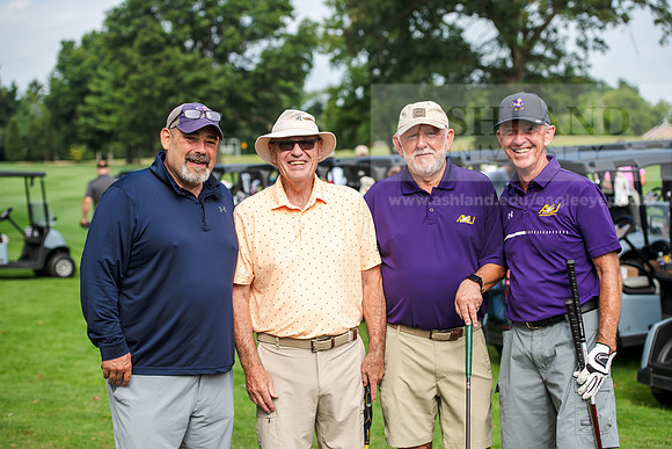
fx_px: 1307
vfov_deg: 19.5
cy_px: 224
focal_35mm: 70
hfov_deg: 28.8
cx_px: 336
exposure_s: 1/640
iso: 100
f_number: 3.5
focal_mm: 70
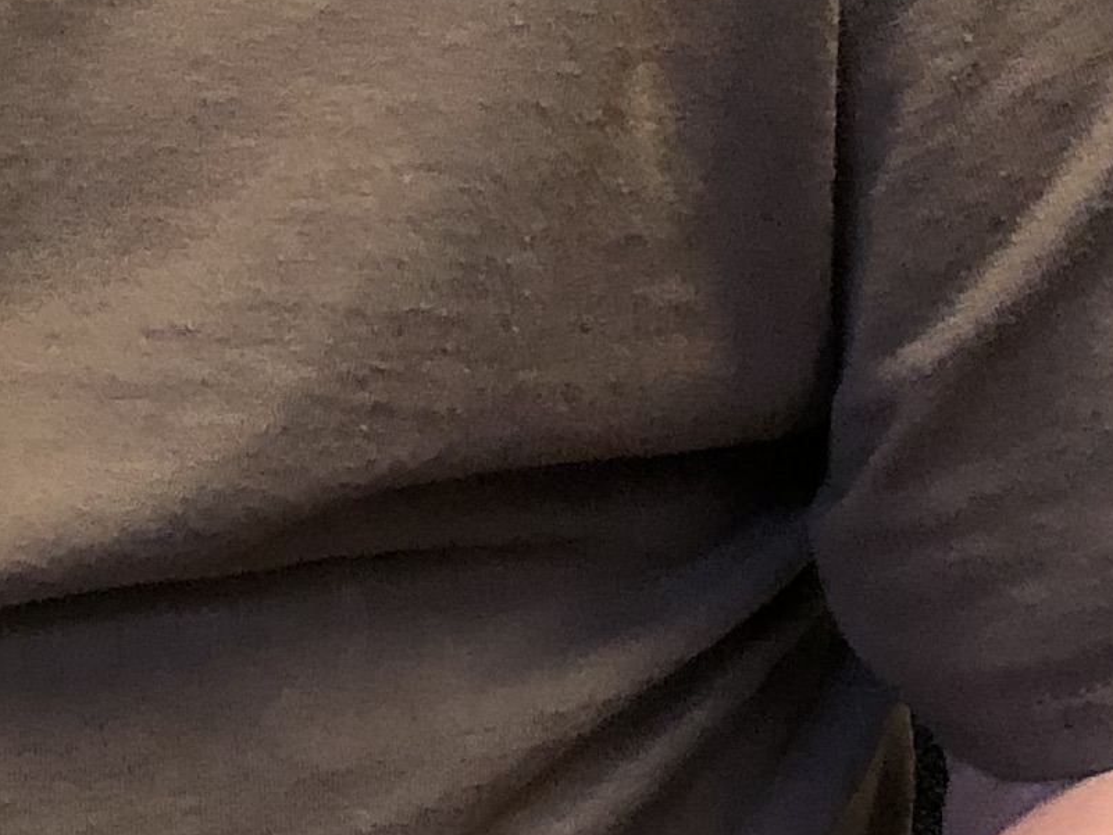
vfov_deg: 10.5
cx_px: -425
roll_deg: -0.3
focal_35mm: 141
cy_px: 636
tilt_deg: -16.2
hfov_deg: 13.4
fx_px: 4534
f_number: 1.8
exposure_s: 1/15
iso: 100
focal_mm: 3.99
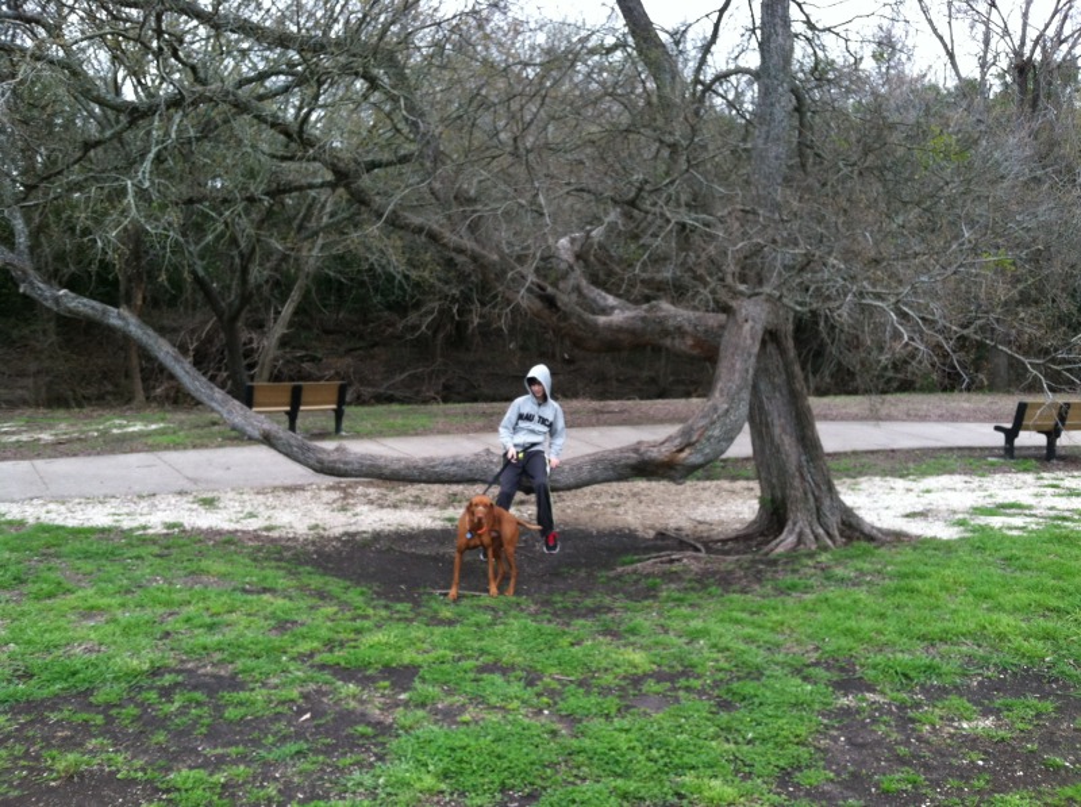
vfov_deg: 40.6
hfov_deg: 52.7
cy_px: 404
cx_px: 540
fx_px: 1091
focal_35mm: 35
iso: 80
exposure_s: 1/151
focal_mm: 3.85
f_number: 2.8
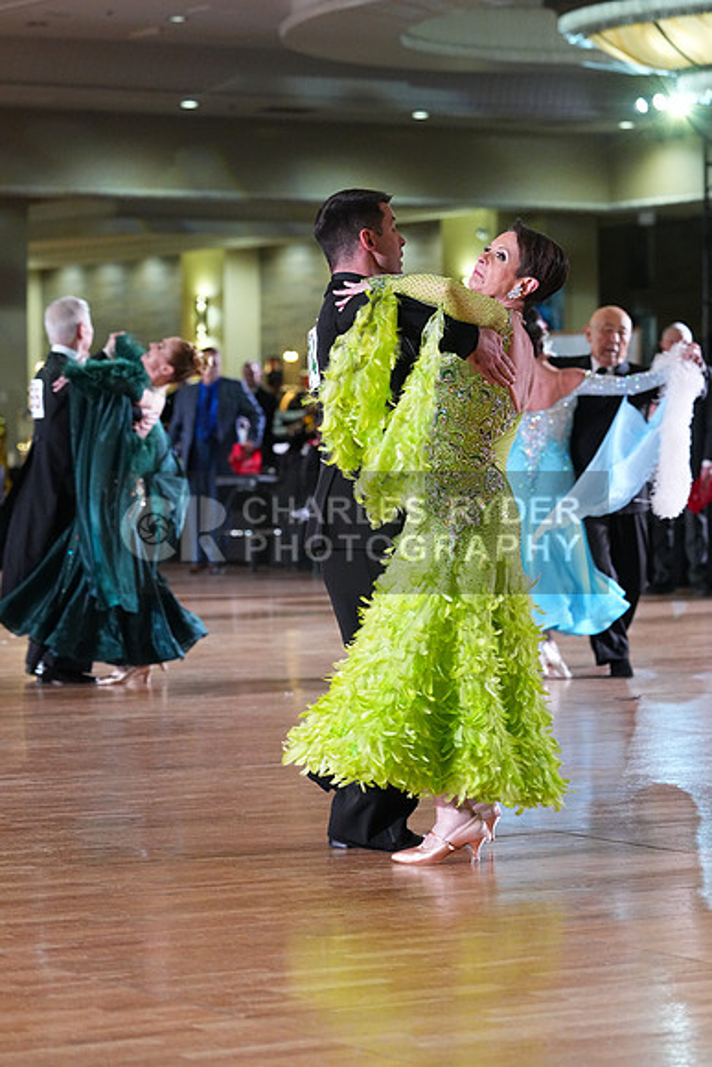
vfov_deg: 17.1
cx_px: 356
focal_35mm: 120
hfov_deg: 11.4
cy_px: 534
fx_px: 3558
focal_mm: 120
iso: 6400
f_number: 4.5
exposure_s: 1/400
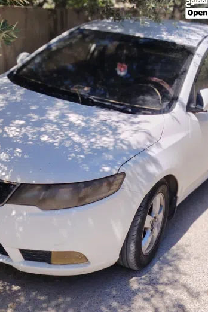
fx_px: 442
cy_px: 154
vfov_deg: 38.9
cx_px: 112
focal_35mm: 51
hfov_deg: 26.5
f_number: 4
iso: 100
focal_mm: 3.25
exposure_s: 1/886
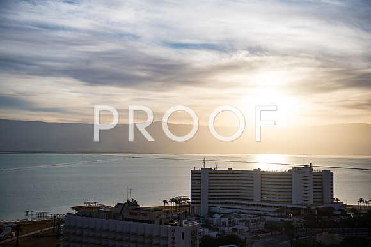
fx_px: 495
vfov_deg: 28.1
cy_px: 124
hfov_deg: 41.1
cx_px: 186
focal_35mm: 48
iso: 200
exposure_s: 1/4000
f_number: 2.8
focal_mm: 48
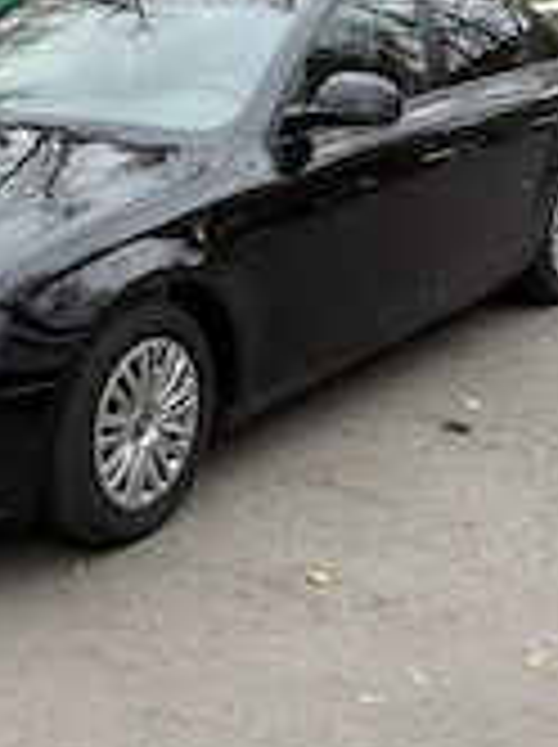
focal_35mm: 58
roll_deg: +0.1
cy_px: 306
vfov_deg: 33.2
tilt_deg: -15.6
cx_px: 45
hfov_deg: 24.4
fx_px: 1250
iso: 160
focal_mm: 6.76
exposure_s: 1/99
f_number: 1.78
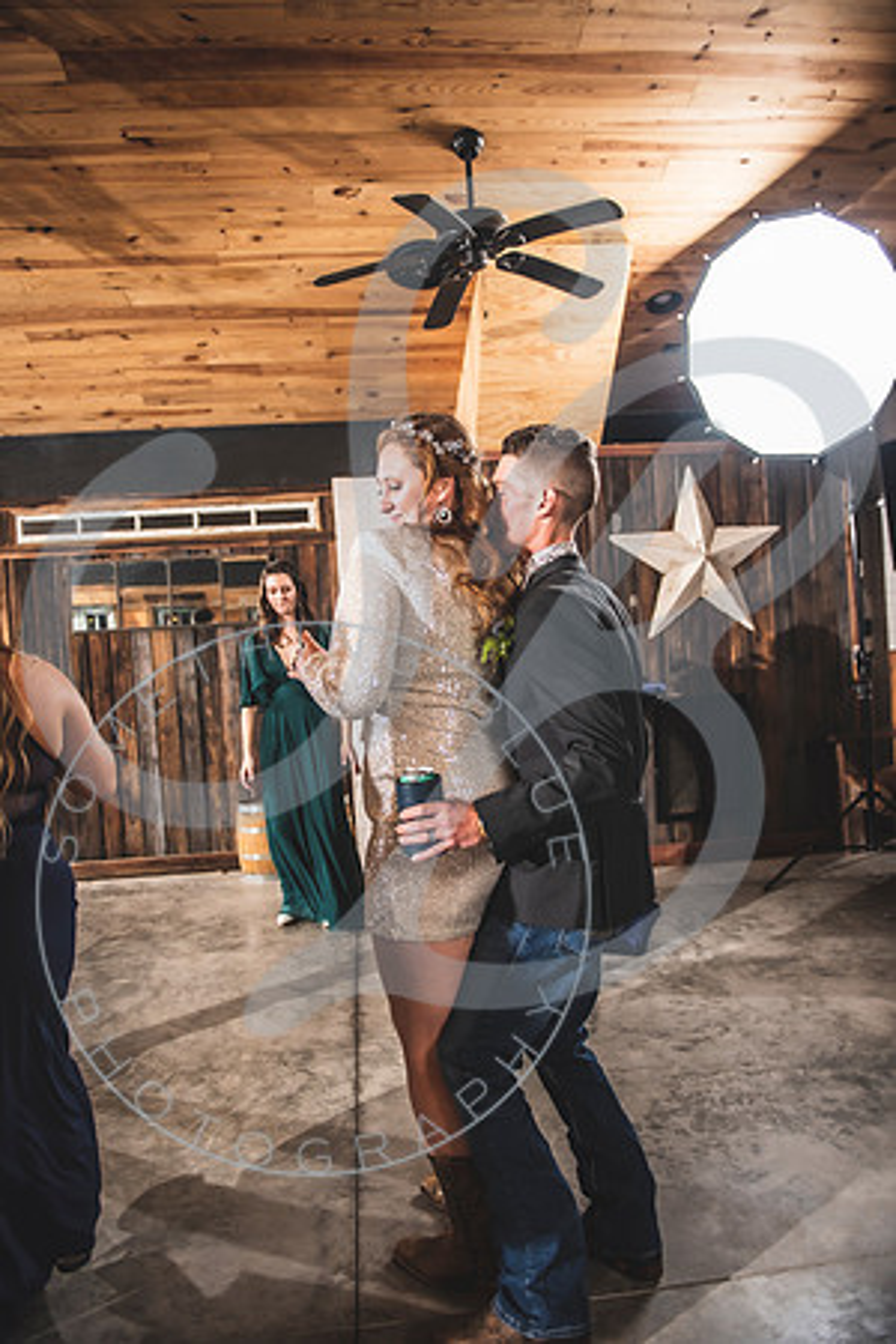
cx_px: 448
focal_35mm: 24
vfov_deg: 73.7
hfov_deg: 53.1
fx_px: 896
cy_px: 672
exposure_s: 1/160
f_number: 2.8
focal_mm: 24
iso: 500
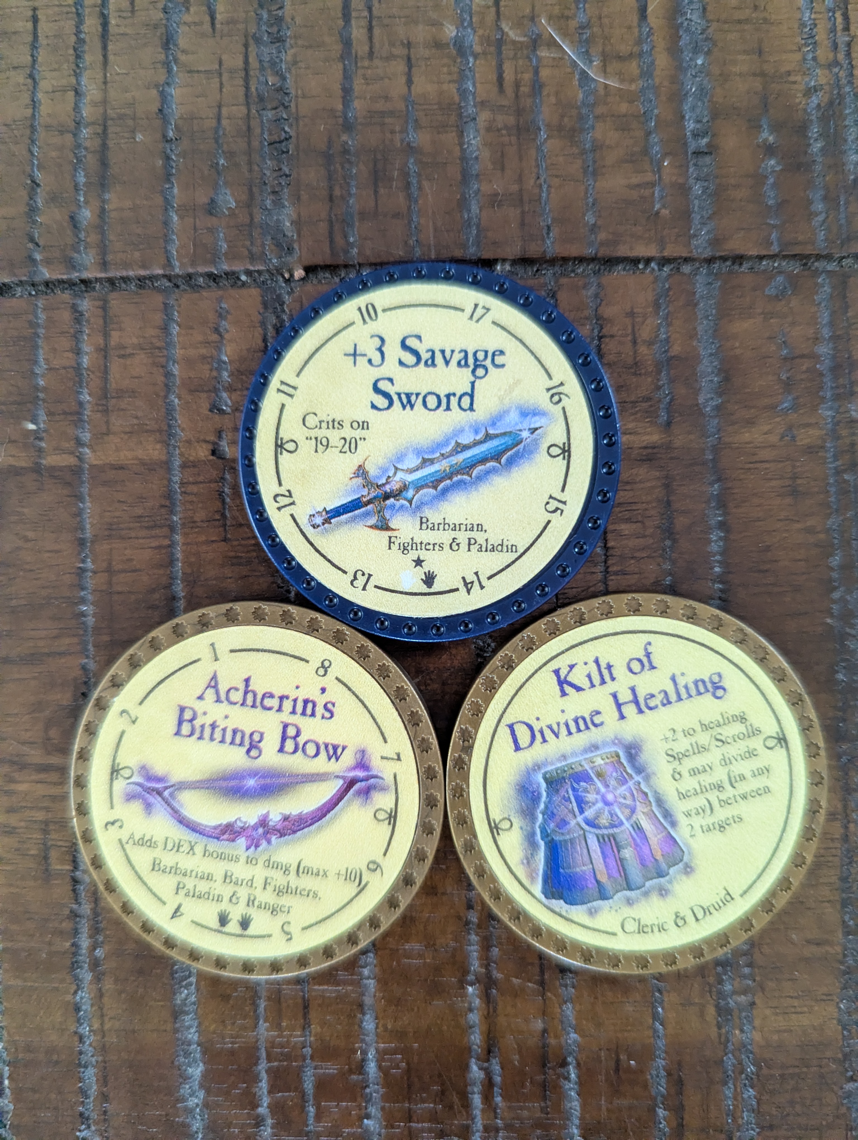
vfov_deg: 71.5
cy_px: 570
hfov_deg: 56.9
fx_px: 791
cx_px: 429
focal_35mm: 24
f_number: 1.85
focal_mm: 6.81
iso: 2564
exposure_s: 1/120
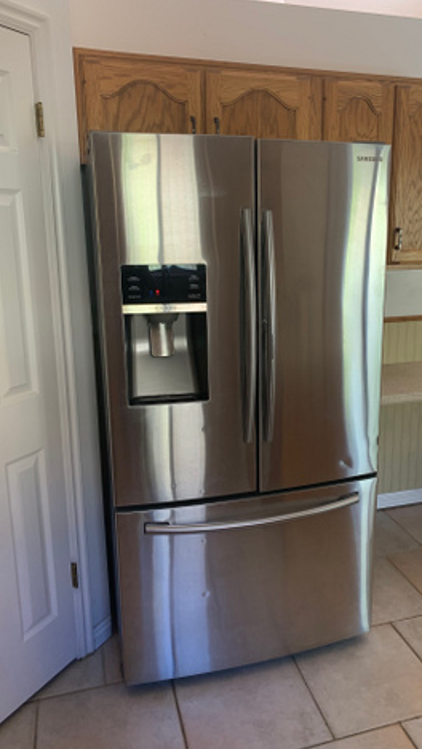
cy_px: 371
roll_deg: +0.7
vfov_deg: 66.1
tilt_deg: -11.8
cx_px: 256
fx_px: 577
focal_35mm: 29
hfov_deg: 40.0
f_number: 1.8
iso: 100
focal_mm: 4.25
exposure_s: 1/61
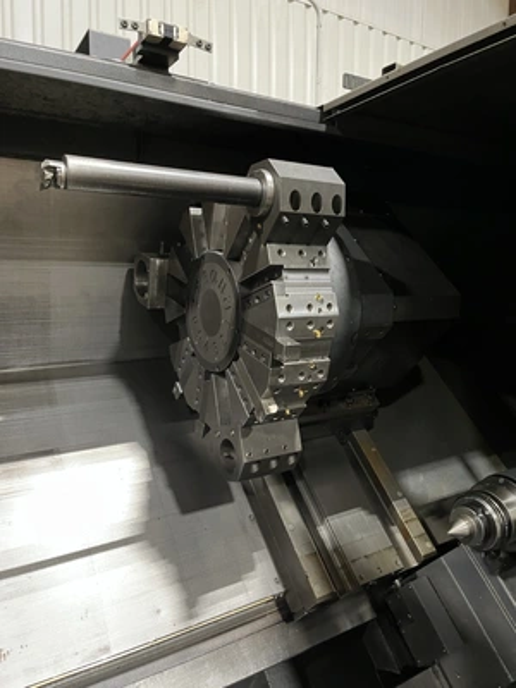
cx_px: 258
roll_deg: +1.5
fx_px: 517
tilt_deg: -5.5
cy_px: 344
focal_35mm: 26
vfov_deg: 67.3
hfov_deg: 53.1
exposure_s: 1/32
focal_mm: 5.1
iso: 640
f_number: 1.6
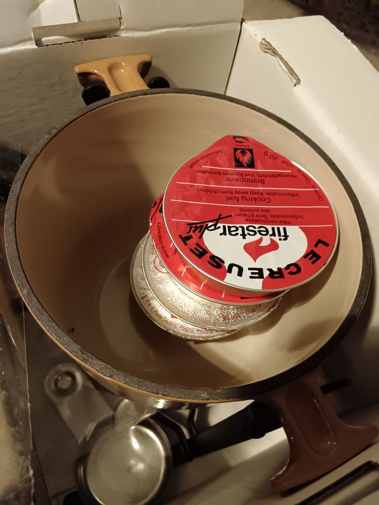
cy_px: 252
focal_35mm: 27
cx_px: 190
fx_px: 394
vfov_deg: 65.3
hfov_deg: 51.4
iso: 2128
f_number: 1.9
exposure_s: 1/25
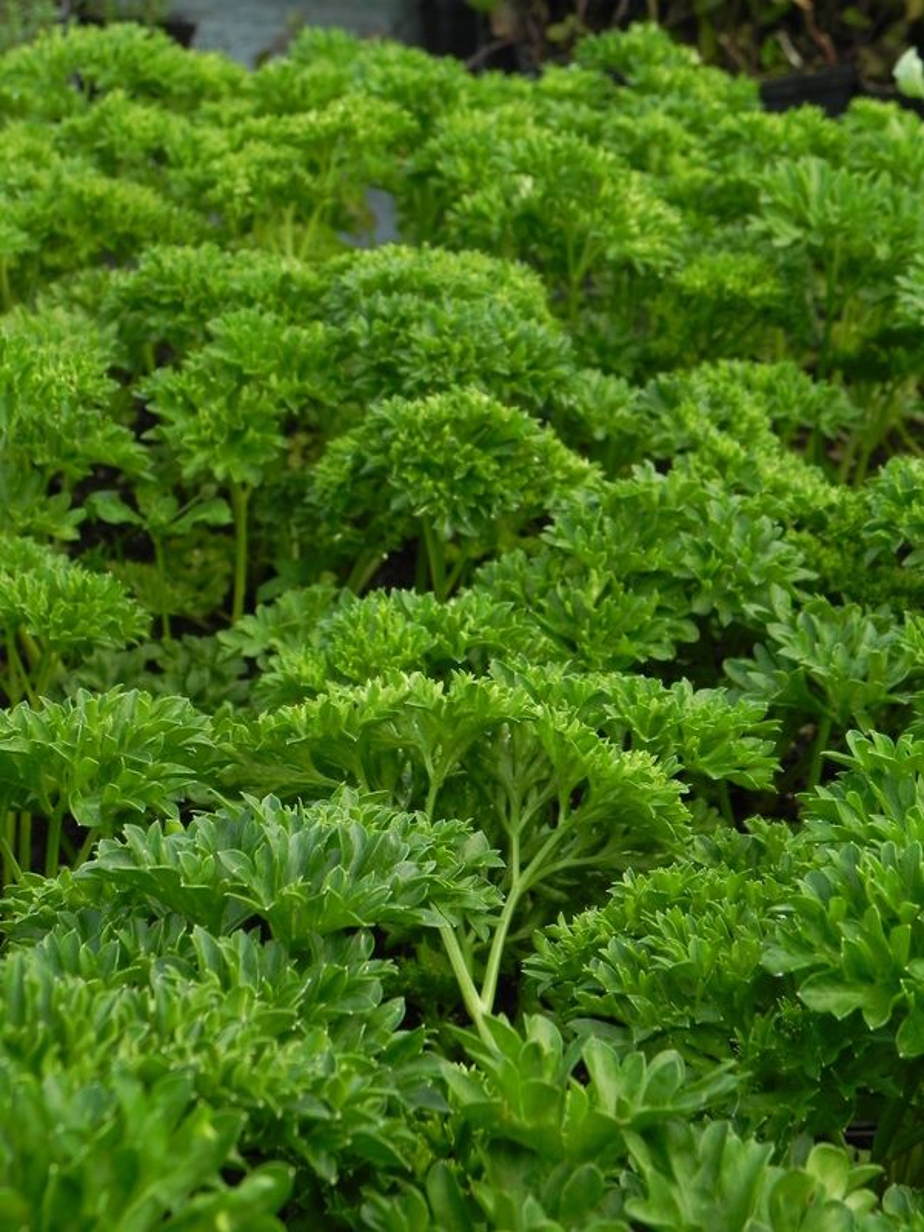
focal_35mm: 75
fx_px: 2669
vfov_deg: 26.0
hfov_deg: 19.6
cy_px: 616
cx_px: 462
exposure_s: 1/160
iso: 160
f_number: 5.6
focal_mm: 13.4
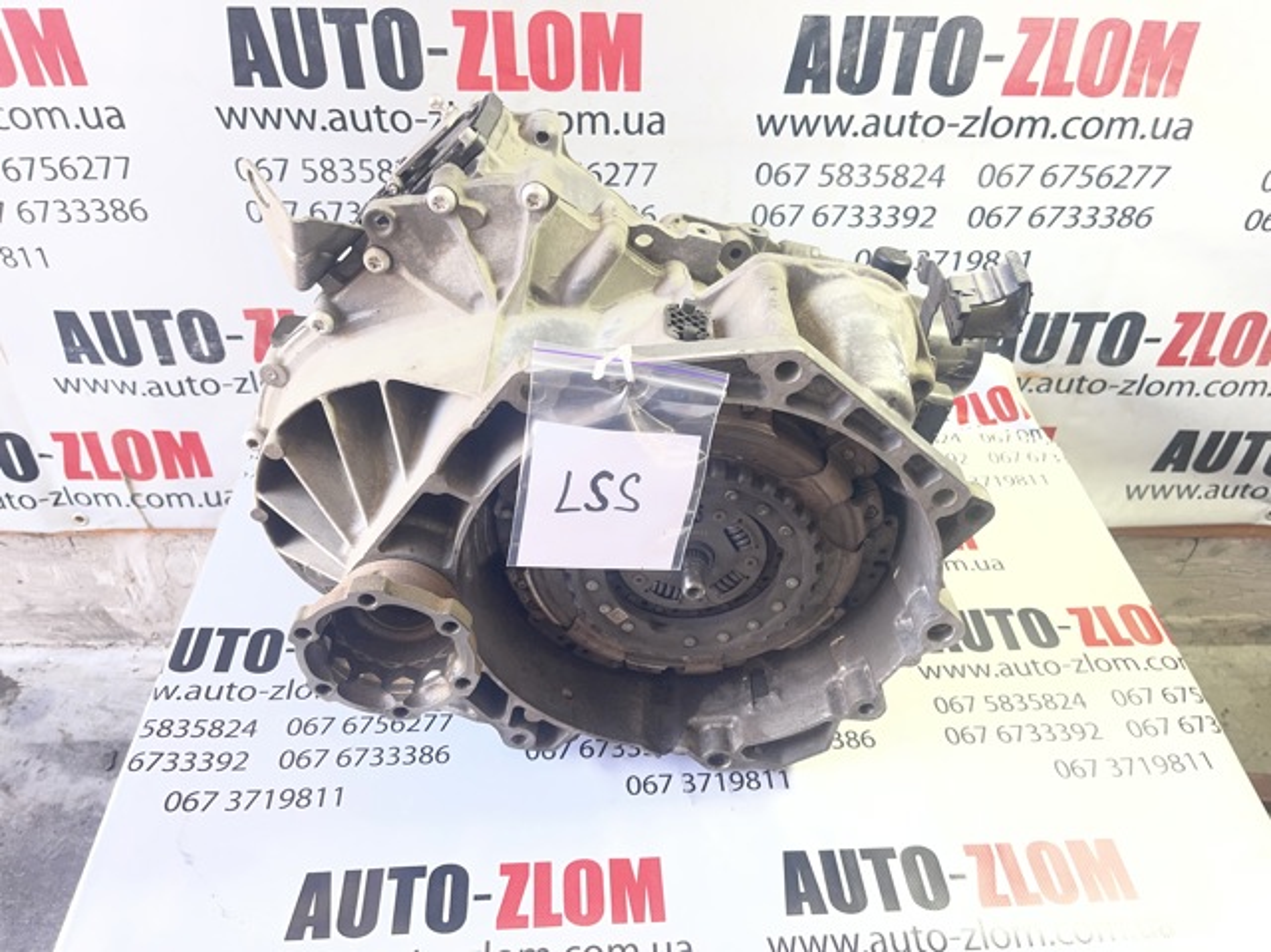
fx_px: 917
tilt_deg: -39.5
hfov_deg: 69.4
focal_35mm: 25
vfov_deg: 54.8
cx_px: 636
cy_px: 476
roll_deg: -2.1
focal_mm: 5.1
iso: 64
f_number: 1.6
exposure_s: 1/100
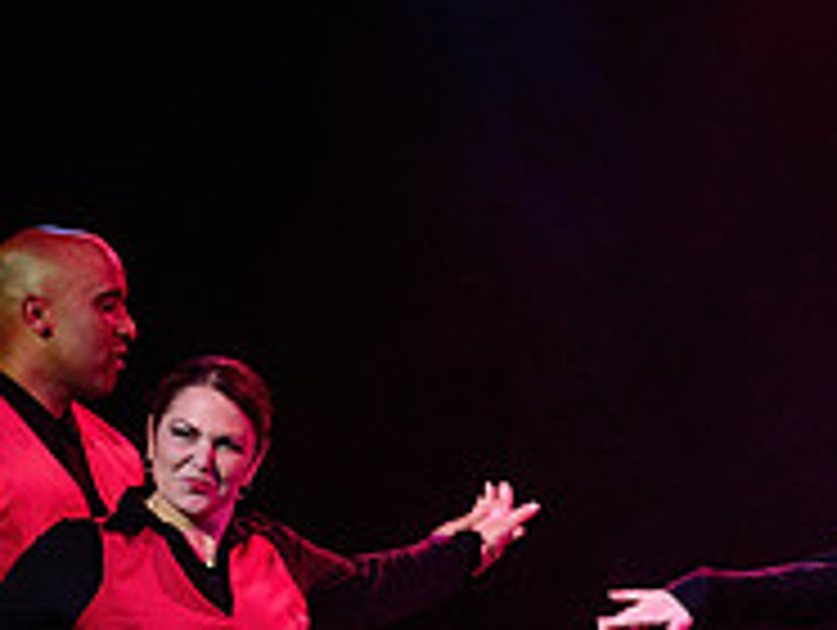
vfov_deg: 3.7
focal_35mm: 399
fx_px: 9660
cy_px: 580
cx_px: 1093
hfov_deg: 4.9
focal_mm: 125
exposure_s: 1/250
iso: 1600
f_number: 2.8
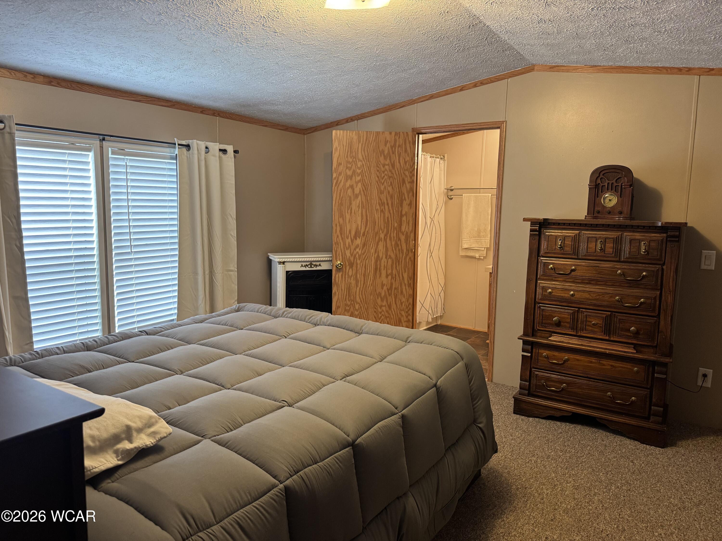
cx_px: 361
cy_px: 270
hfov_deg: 71.6
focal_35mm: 24
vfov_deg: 56.8
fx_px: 501
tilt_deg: -8.0
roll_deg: -0.7
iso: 320
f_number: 1.78
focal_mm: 6.76
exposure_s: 1/60
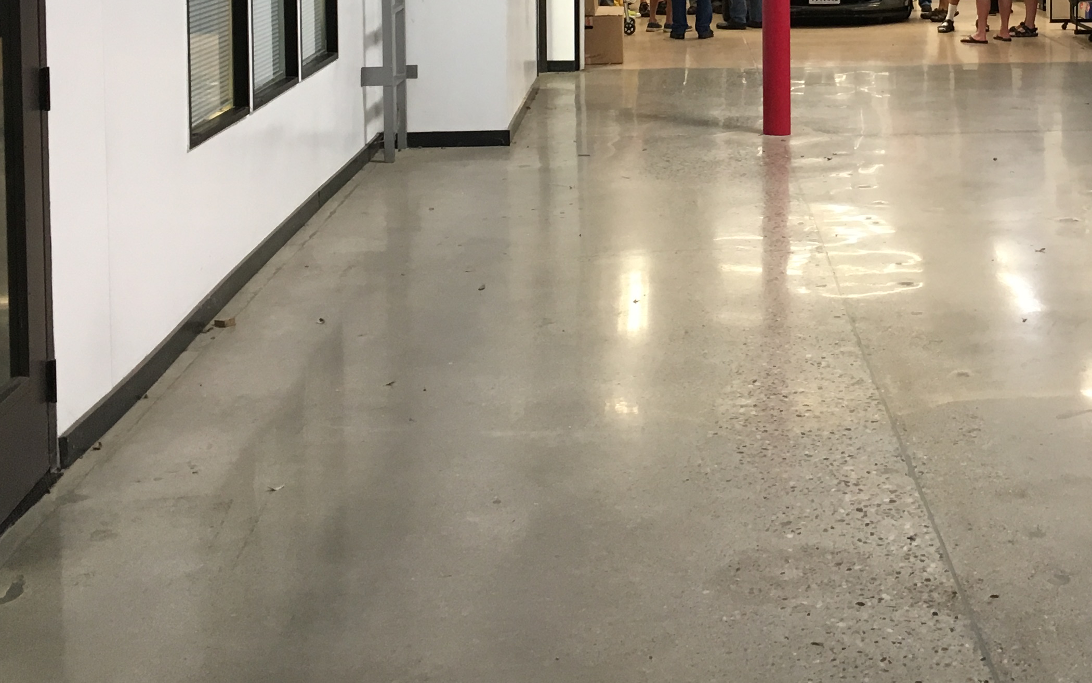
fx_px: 1756
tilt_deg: -3.8
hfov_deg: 33.7
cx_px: 849
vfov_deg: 21.1
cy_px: -33
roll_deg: +0.0
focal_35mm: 59
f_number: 2.2
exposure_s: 1/30
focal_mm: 4.15
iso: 80
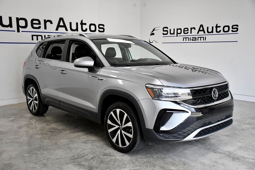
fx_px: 255
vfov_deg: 36.9
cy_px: 85
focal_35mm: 36
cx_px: 128
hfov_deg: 53.1
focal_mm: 24
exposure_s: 1/2500
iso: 2500
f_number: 4
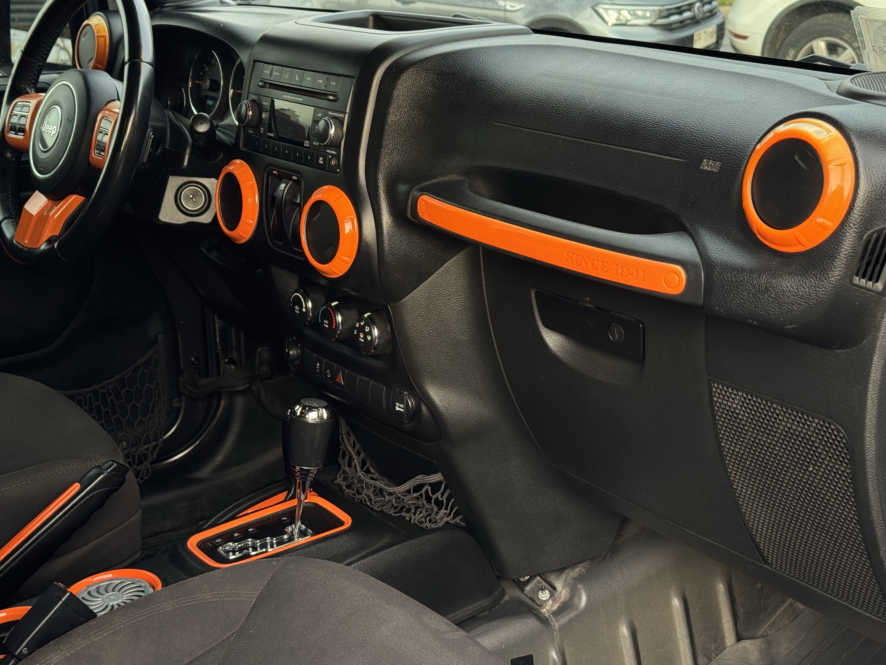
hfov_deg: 36.2
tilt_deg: -17.6
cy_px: 325
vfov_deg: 27.5
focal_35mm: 53
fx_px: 1357
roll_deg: +3.9
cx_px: 434
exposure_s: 1/80
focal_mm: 6.76
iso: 100
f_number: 1.78
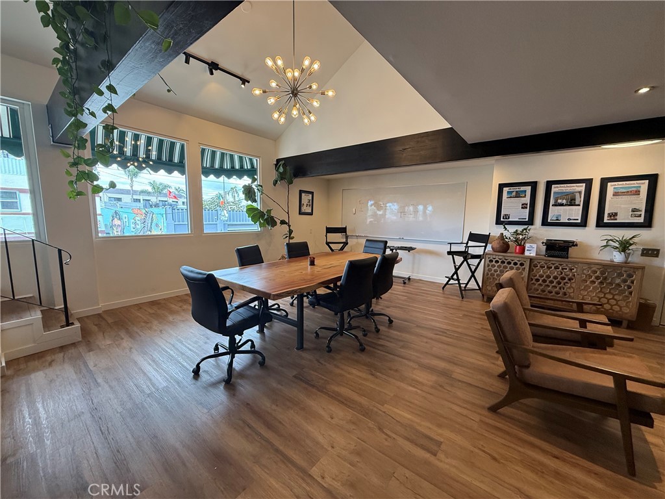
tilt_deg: -6.8
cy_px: 250
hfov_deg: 102.1
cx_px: 332
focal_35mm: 14
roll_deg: -0.9
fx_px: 269
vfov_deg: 85.7
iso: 160
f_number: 2.2
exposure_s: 1/120
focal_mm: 2.22
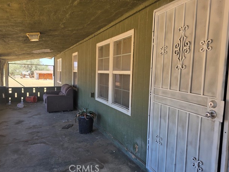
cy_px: 84
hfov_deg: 71.6
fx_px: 159
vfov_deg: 56.8
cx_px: 114
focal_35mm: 24
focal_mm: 6.3
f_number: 1.7
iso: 80
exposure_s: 1/1493
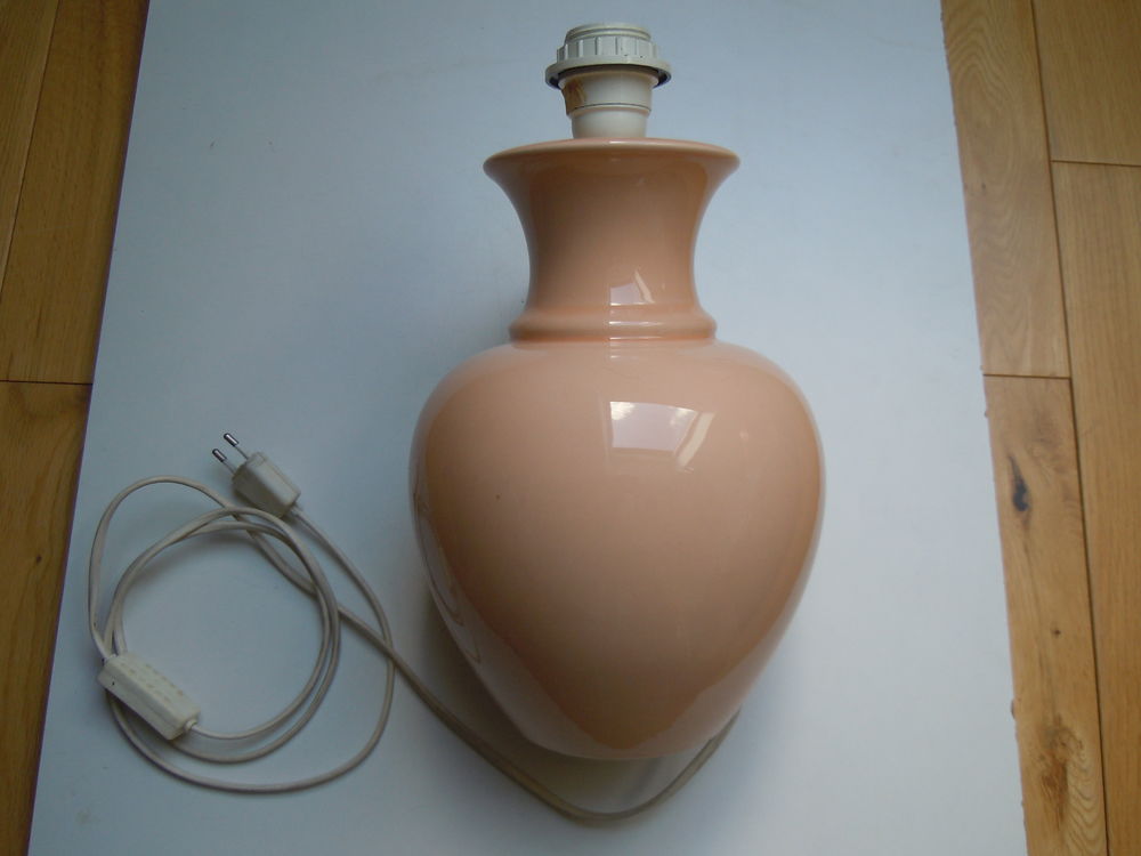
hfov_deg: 60.0
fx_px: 989
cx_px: 570
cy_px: 428
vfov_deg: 46.8
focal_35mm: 30
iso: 125
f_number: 3.5
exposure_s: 1/60
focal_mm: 5.4
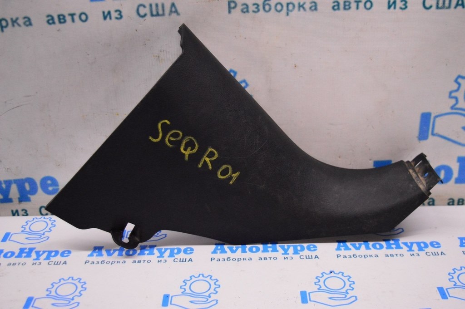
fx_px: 581
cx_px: 232
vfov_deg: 29.8
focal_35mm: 45
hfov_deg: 43.6
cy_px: 154
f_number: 4.2
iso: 3200
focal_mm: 30
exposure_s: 1/400
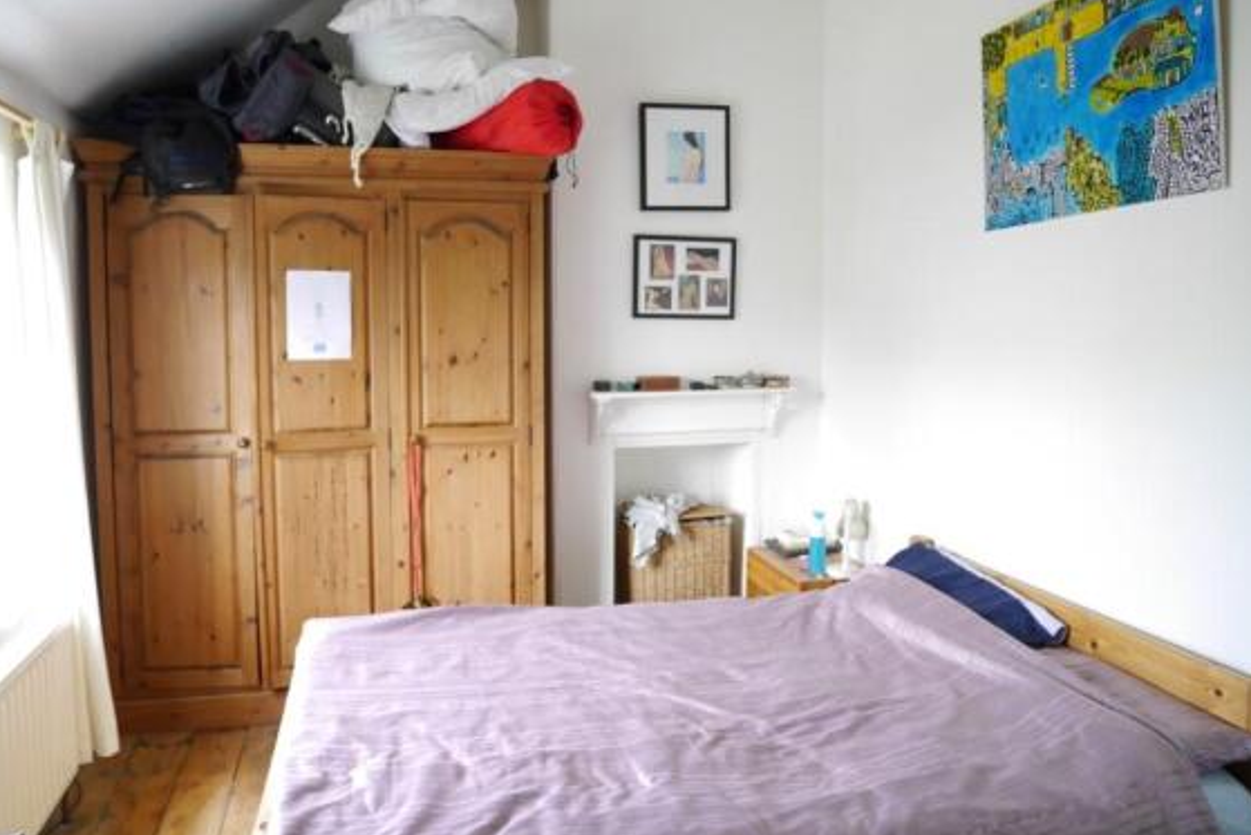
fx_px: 904
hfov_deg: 69.4
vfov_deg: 49.5
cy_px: 379
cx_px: 606
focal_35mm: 26
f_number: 3.5
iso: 1000
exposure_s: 1/60
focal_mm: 12
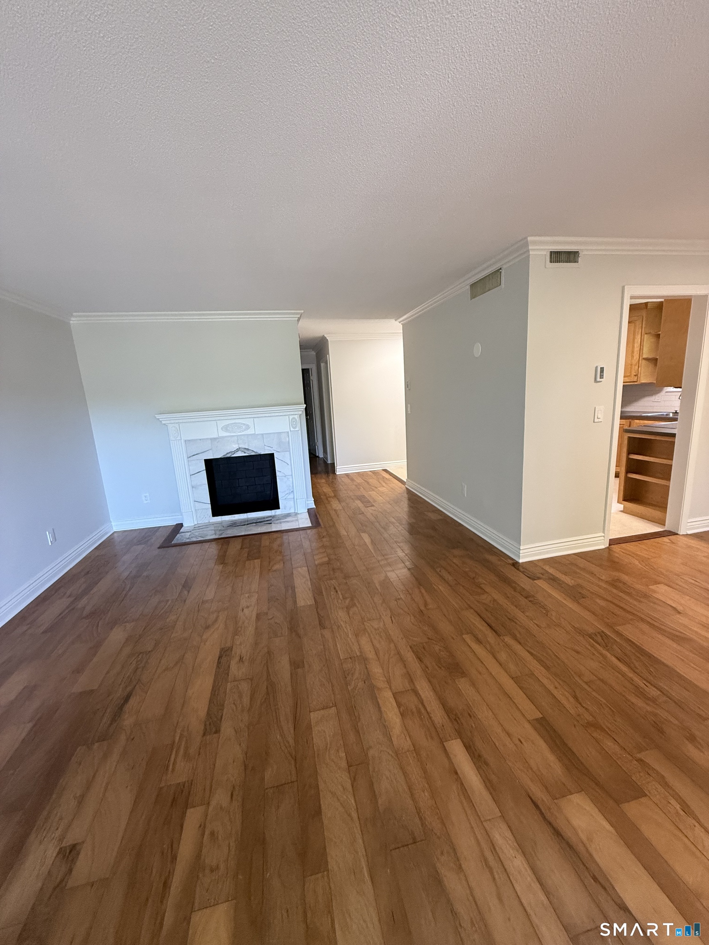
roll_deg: +2.8
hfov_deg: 85.7
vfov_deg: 102.1
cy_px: 472
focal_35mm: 14
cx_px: 354
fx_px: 382
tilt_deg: -11.0
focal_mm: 2.22
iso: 320
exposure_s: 1/99
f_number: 2.2
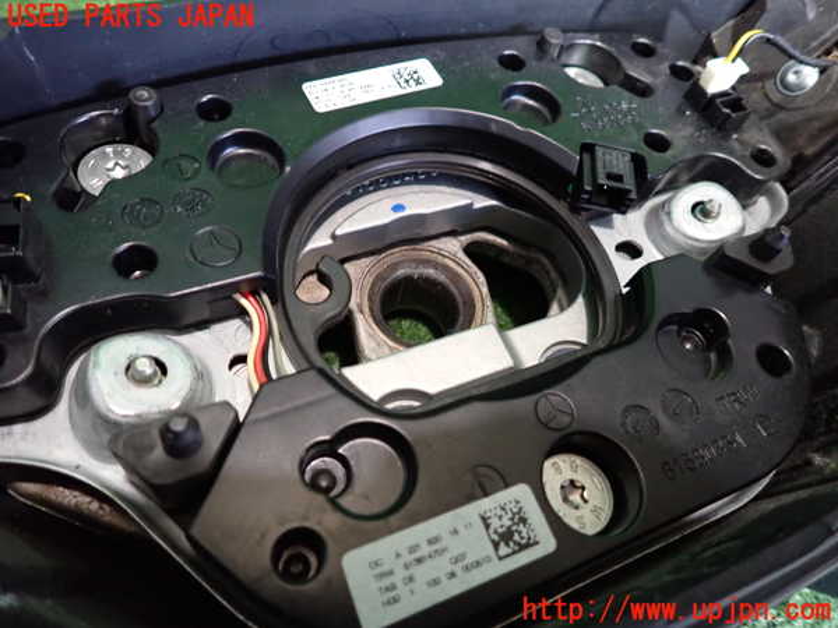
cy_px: 314
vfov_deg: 54.9
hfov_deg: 69.4
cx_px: 419
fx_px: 605
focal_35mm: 25
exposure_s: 1/30
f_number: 2
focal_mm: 4.5
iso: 800
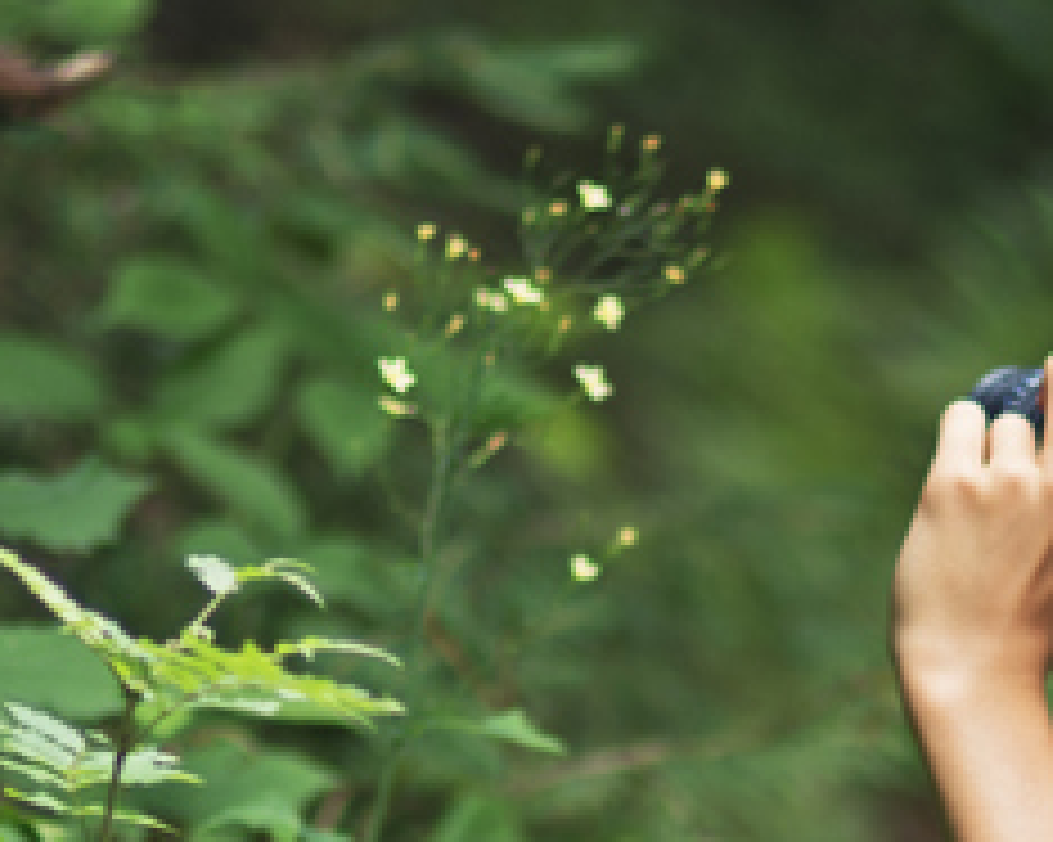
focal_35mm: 427
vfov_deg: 3.6
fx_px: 13302
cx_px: 765
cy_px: 1038
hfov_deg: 4.5
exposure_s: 1/320
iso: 140
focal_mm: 85
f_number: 1.4
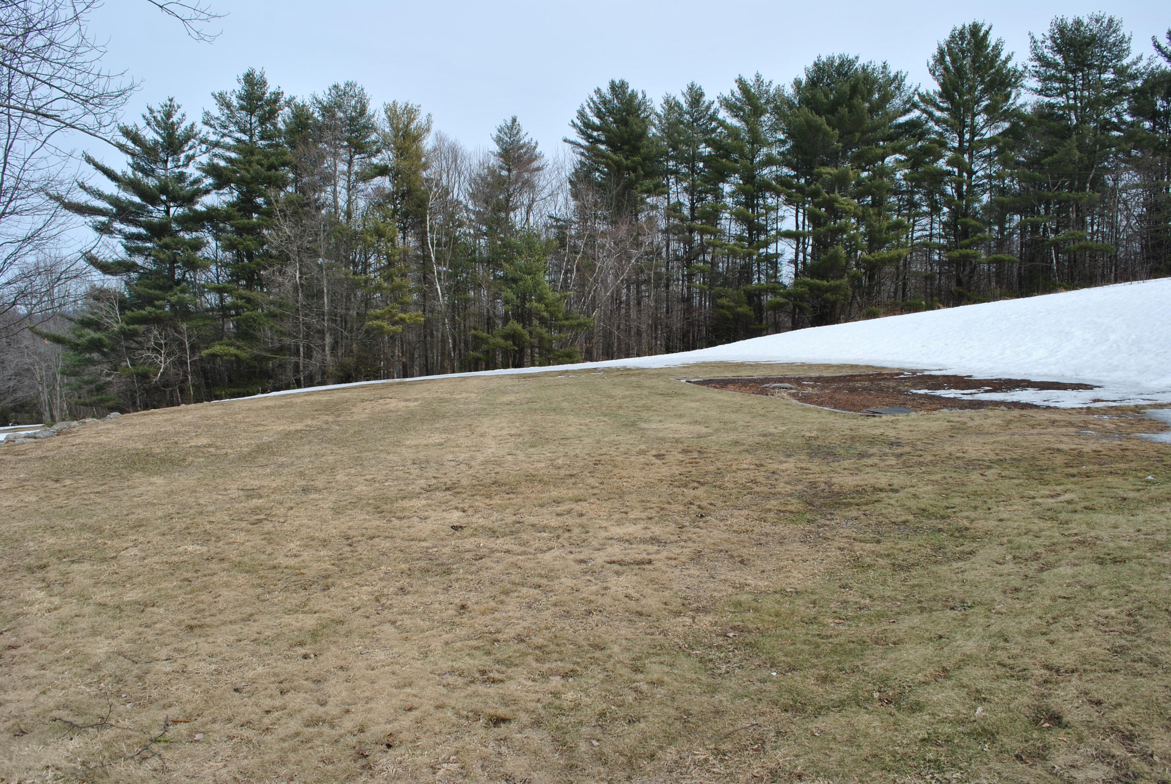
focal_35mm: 27
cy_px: 392
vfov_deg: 48.0
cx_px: 586
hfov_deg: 67.3
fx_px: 879
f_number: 10
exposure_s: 1/250
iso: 160
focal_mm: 18
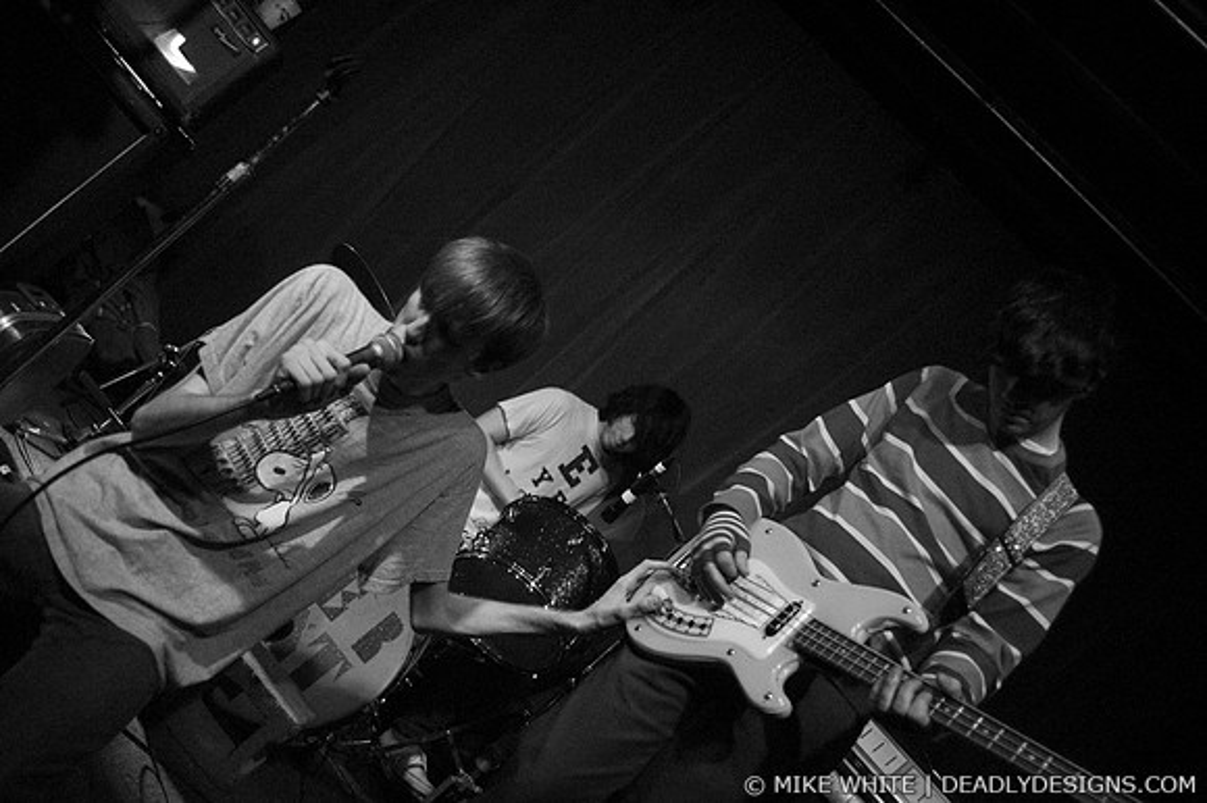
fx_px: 1005
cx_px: 604
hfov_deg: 62.0
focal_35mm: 30
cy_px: 402
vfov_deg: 43.6
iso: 1600
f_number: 2.8
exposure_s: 1/13
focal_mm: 20
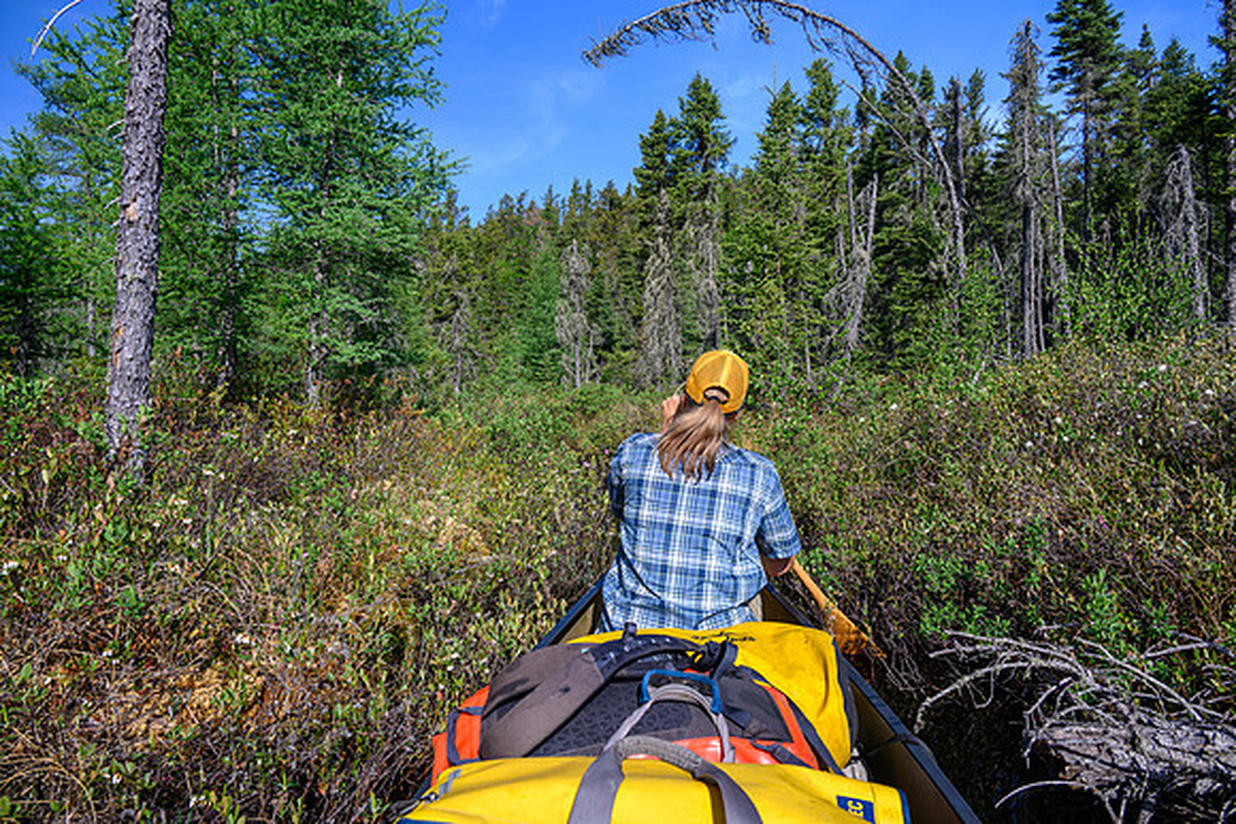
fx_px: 824
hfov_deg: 73.7
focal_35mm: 24
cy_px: 412
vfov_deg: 53.2
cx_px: 618
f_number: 8
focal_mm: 24
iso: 100
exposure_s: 1/80
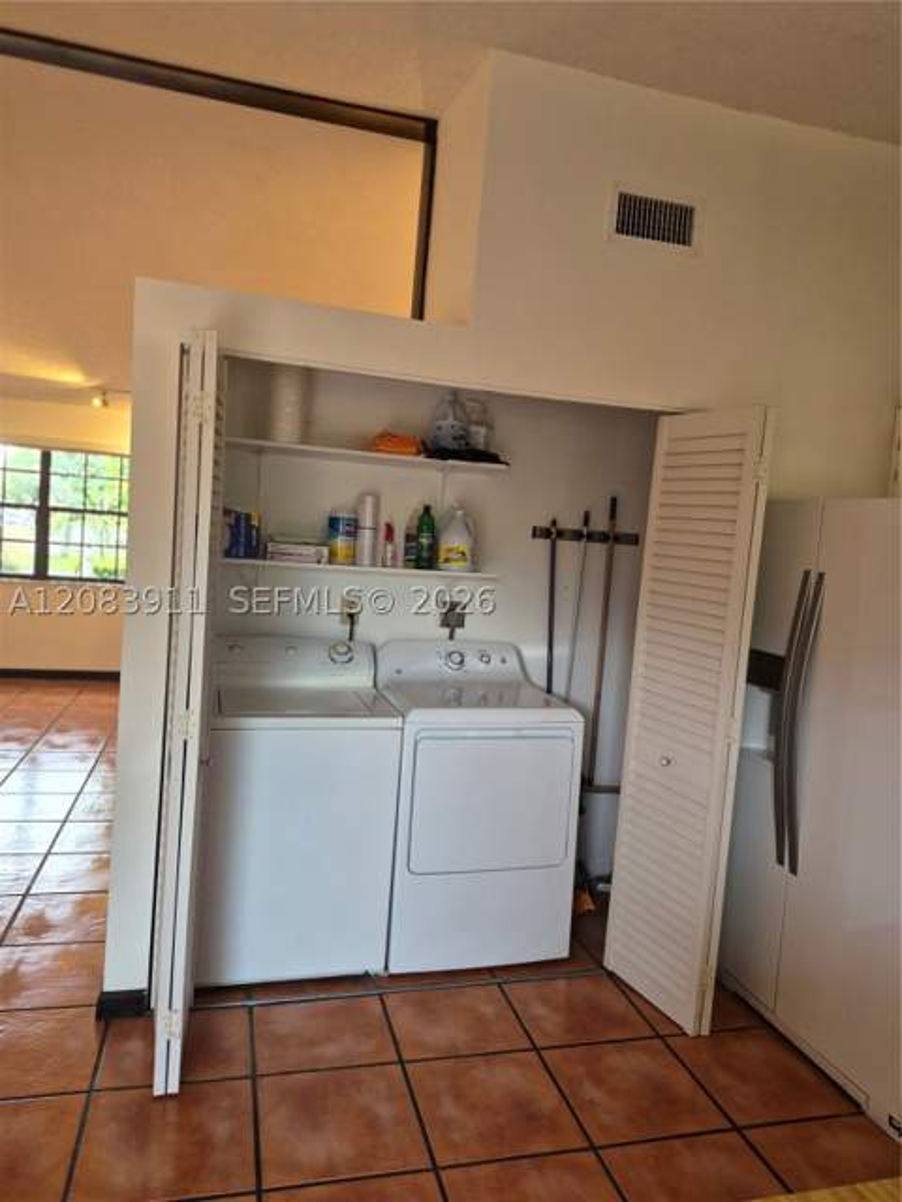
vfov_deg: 73.9
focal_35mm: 23
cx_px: 451
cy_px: 601
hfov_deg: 58.9
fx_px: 799
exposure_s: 1/120
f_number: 1.8
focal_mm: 5.4
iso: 320
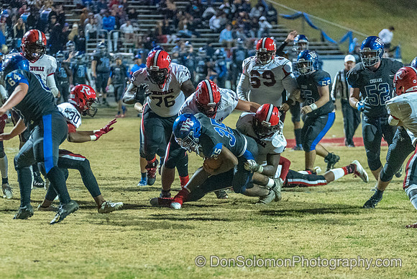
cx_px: 161
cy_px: 164
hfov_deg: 11.5
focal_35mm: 179
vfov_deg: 7.7
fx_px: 2076
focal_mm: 128
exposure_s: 1/800
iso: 10000
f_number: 2.8
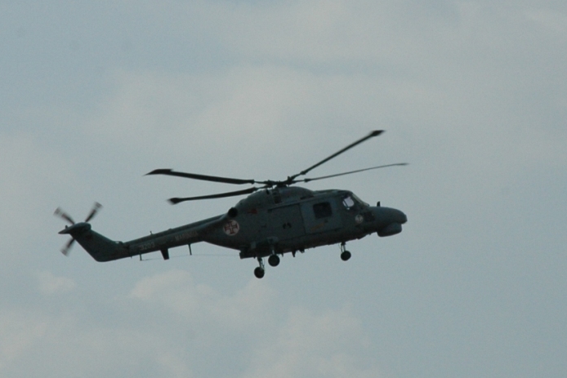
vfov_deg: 11.3
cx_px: 248
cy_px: 205
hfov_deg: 16.9
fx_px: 1906
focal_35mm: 121
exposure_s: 1/640
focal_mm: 70
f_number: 13
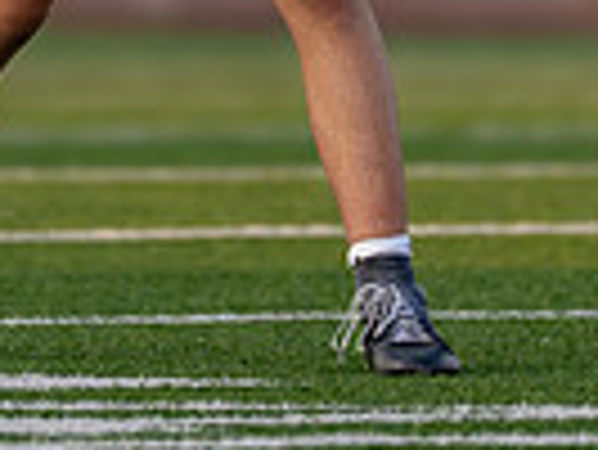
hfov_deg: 1.9
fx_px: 18242
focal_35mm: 1055
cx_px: 200
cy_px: -332
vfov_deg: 1.4
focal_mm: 200
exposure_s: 1/1600
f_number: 2.8
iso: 400
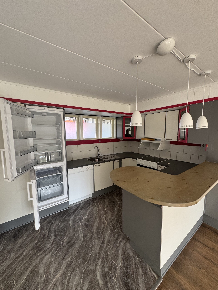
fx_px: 118
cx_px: 109
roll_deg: +0.3
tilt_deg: -6.0
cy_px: 145
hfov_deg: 85.7
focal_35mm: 14
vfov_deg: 102.1
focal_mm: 2.22
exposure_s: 1/99
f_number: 2.2
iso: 100
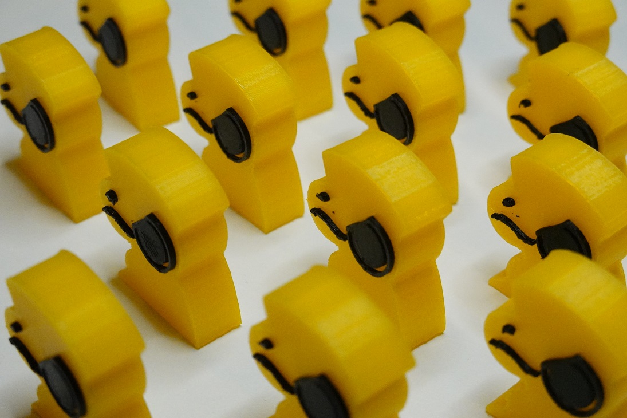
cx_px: 314
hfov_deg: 30.5
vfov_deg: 20.6
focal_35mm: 66
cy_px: 209
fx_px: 1149
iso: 4000
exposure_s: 1/1000
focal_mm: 24.35
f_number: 5
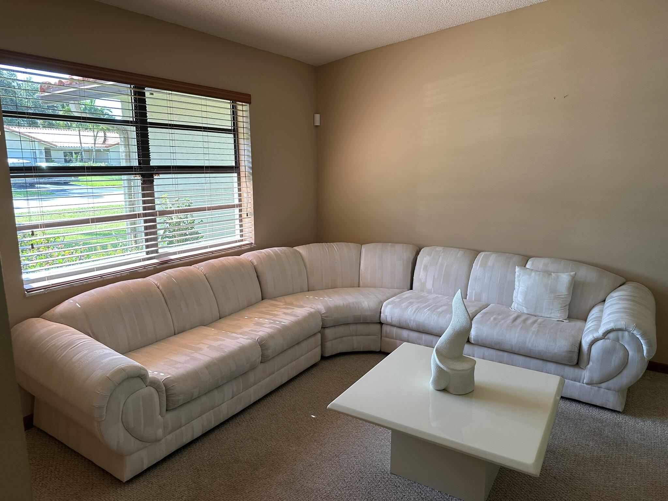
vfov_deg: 56.8
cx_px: 334
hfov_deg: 71.6
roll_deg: -1.1
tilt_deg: -11.8
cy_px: 250
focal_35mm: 24
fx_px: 463
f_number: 1.78
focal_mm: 6.86
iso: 100
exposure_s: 1/163
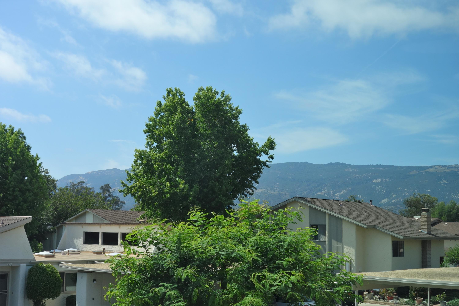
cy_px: 153
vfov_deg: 28.6
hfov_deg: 41.9
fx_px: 599
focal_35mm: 47
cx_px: 230
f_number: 5.6
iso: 125
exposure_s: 1/320
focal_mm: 17.6
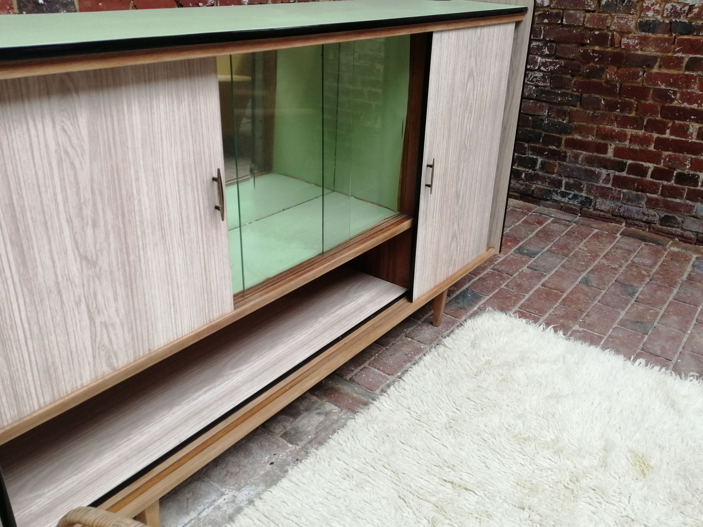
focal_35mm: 29
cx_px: 352
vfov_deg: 48.2
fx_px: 589
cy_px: 264
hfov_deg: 61.7
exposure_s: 1/50
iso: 100
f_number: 1.8
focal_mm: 3.62
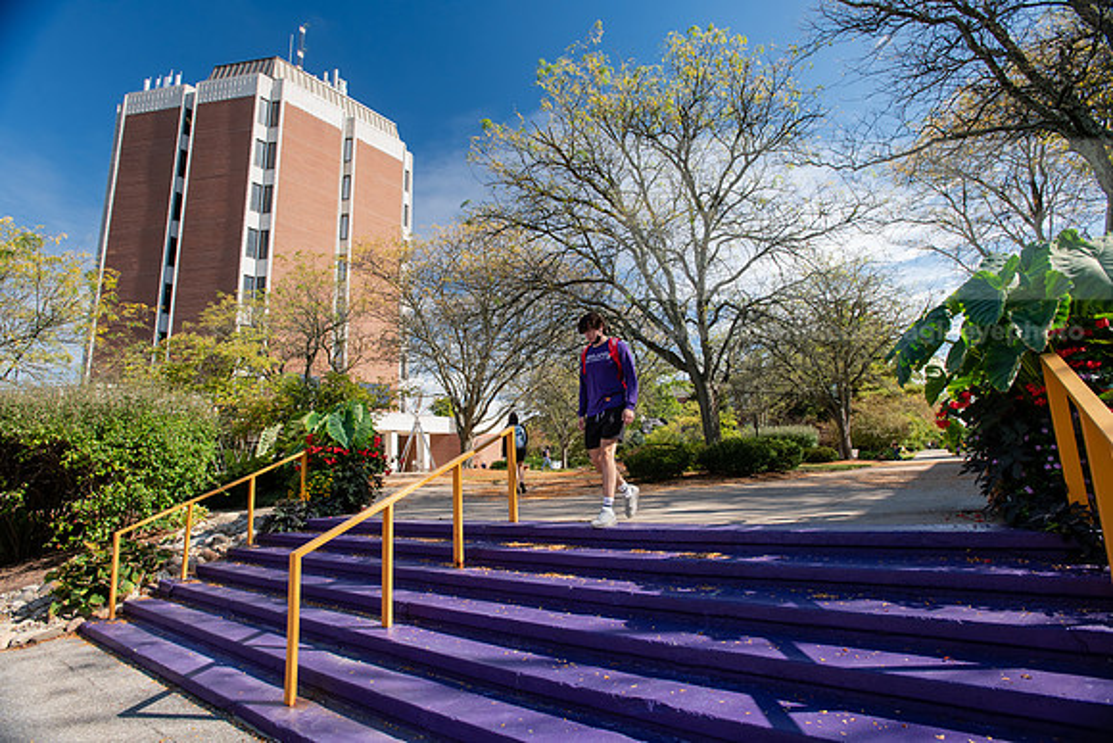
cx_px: 556
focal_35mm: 17
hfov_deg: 93.3
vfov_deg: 70.5
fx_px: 526
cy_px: 372
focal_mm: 17
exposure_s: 1/320
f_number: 7.1
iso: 640
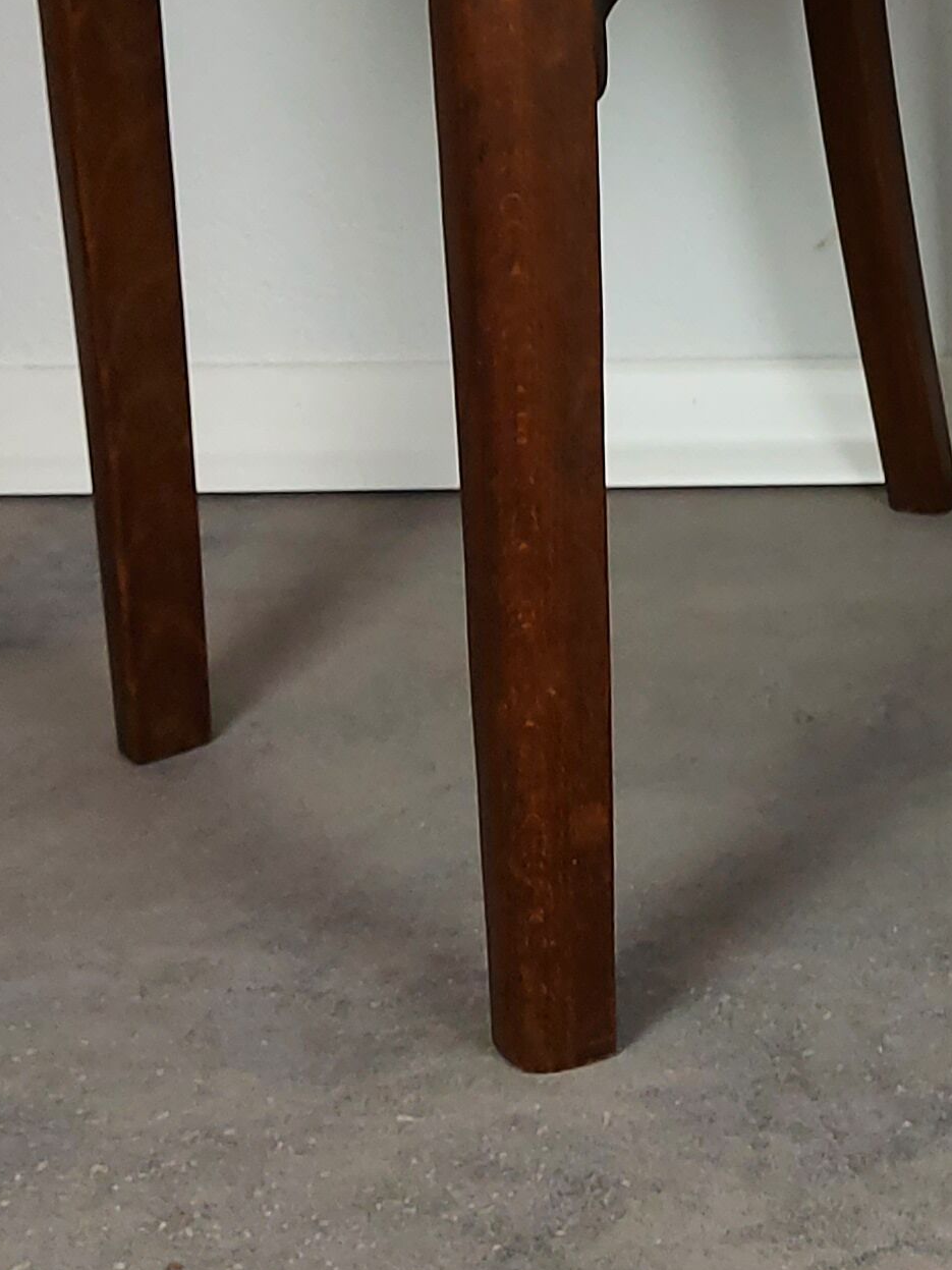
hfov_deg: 15.5
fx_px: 3264
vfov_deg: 21.1
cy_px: -79
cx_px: 1375
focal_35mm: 89
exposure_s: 1/50
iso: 160
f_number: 1.8
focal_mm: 5.23
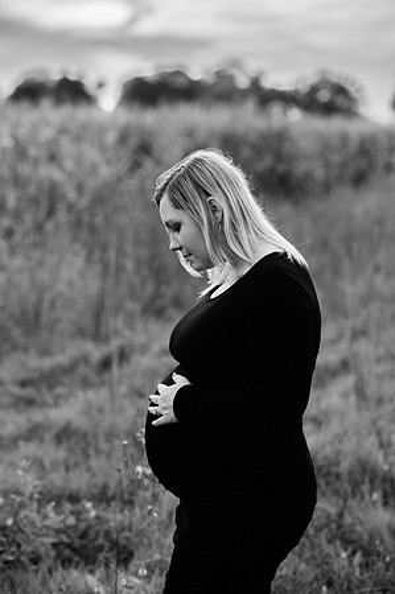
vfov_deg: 23.9
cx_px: 198
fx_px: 1402
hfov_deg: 16.0
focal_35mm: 85
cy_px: 297
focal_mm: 85
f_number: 3.2
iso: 200
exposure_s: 1/320
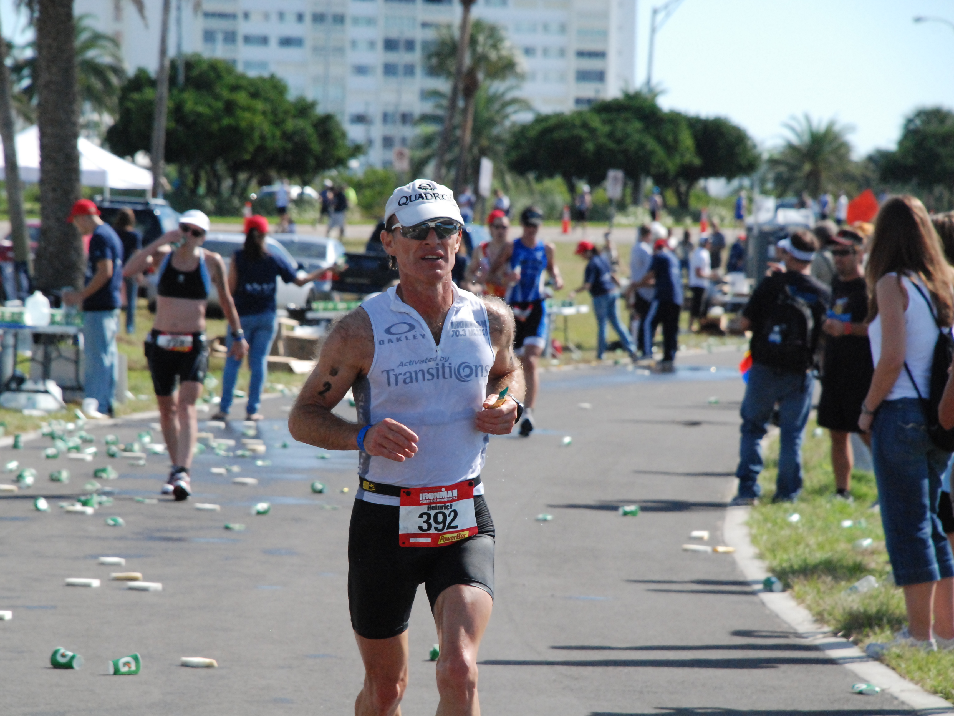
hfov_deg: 9.0
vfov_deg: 6.8
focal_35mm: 220
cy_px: 358
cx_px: 440
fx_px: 6051
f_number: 9
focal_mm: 135
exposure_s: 1/2000
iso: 1600
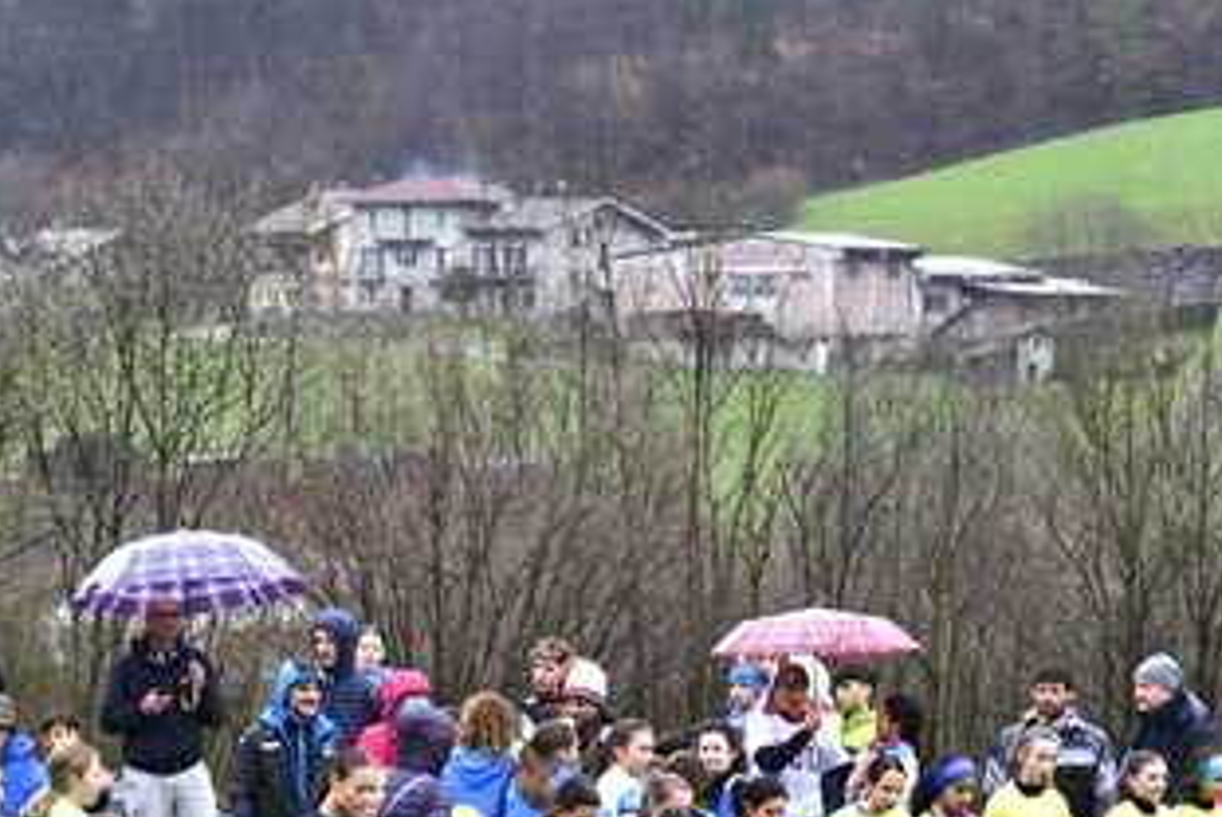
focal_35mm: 217
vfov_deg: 6.3
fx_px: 7373
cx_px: 617
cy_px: 894
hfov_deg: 9.5
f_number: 5
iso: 1250
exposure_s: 1/1250
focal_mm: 66
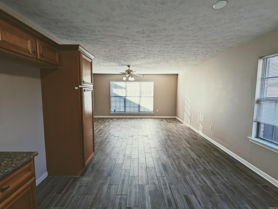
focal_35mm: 16
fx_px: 129
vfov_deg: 78.2
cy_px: 104
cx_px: 139
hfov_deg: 94.4
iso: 59
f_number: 2.2
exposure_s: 1/120
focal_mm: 2.35
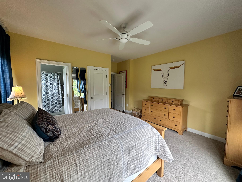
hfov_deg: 102.1
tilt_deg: -4.0
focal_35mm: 14
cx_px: 121
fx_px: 98
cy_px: 91
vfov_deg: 85.7
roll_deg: -0.2
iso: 200
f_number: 2.2
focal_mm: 2.22
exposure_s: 1/60
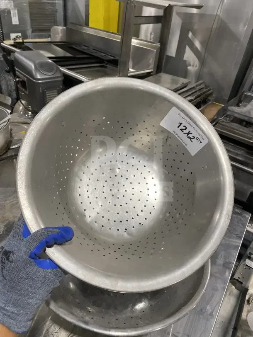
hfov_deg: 53.1
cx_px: 126
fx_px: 253
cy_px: 168
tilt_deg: -34.1
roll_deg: -7.6
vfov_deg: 67.3
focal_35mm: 26
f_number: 1.8
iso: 125
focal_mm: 4.25
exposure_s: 1/102
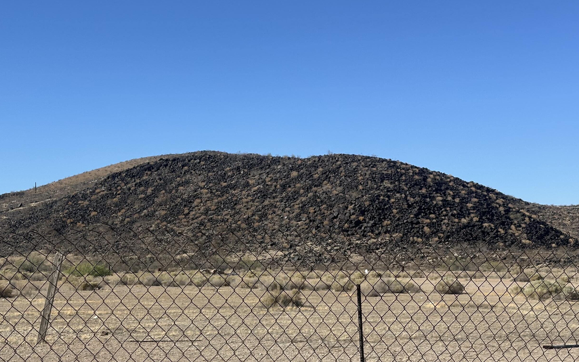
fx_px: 994
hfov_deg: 32.4
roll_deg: +0.6
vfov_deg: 20.6
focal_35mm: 63
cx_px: 231
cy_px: 214
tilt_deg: +4.1
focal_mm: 6.86
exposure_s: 1/5000
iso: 64
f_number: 1.78
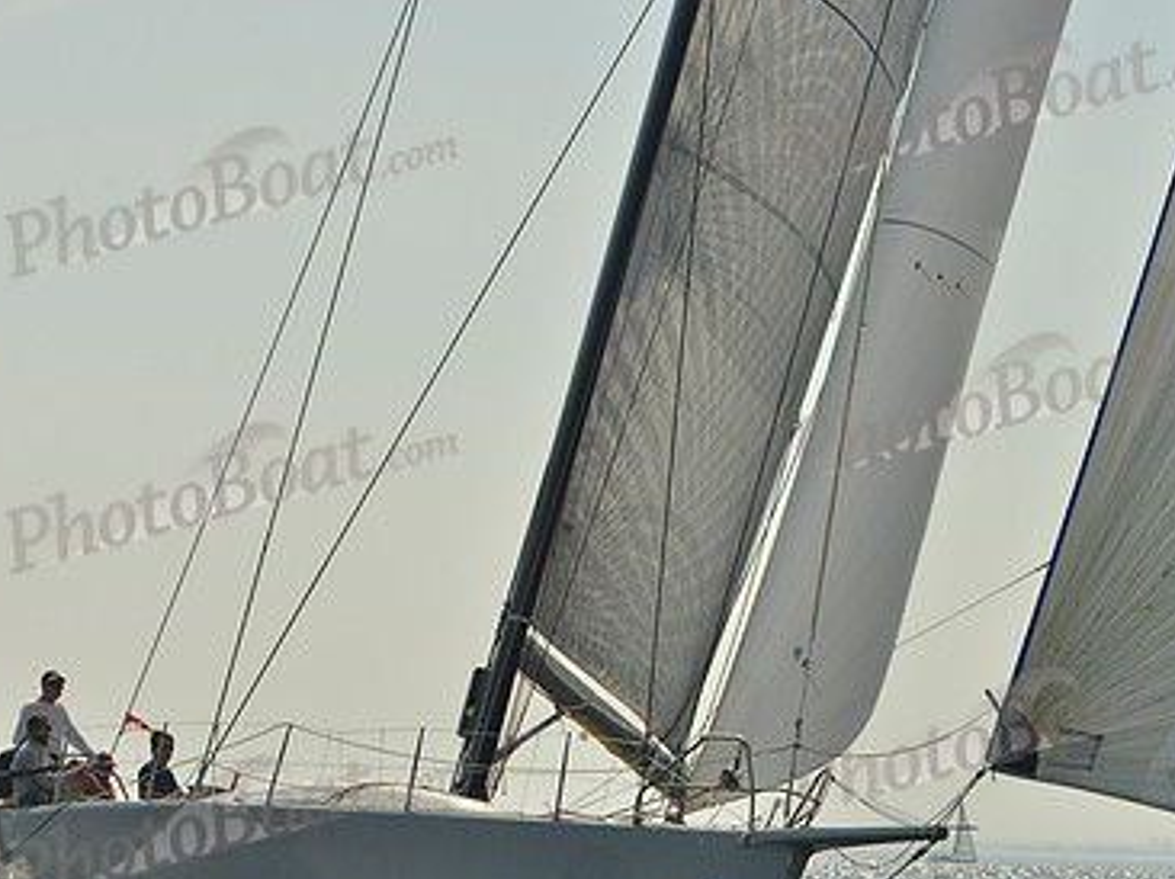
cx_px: 626
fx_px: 6988
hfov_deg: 9.6
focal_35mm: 206
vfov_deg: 7.2
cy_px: 611
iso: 200
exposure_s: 1/1600
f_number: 8
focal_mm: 135
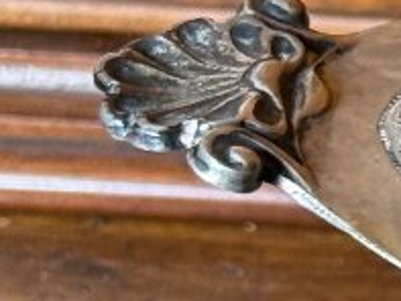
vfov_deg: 5.1
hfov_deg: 6.3
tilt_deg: -34.6
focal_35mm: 292
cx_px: 1187
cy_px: 417
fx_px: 3385
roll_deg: -4.7
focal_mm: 6.76
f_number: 1.78
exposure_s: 1/59
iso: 100
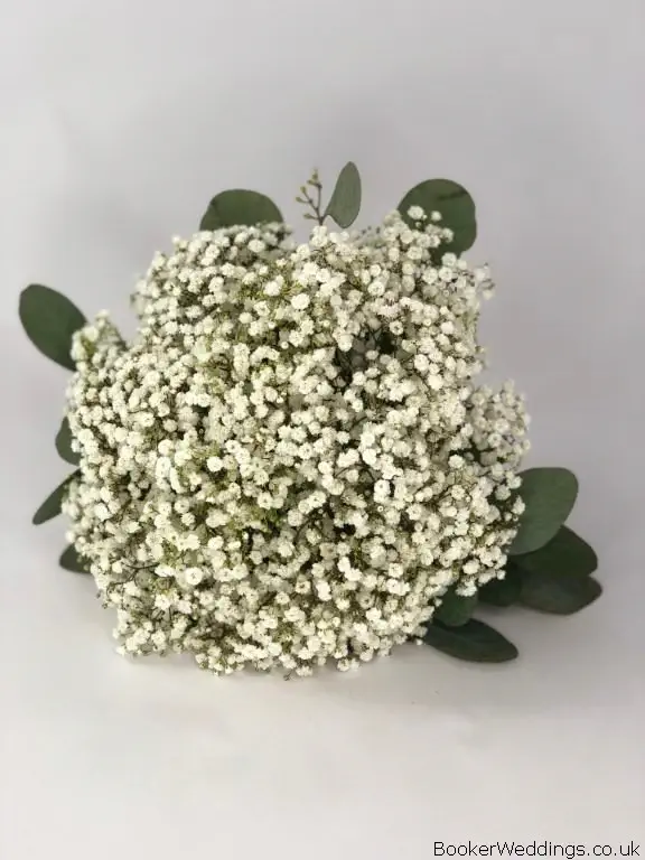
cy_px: 430
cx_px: 322
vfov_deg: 36.8
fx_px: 1292
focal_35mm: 52
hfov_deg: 28.0
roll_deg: -0.7
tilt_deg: -24.7
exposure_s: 1/100
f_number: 2.4
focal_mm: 6
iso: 16
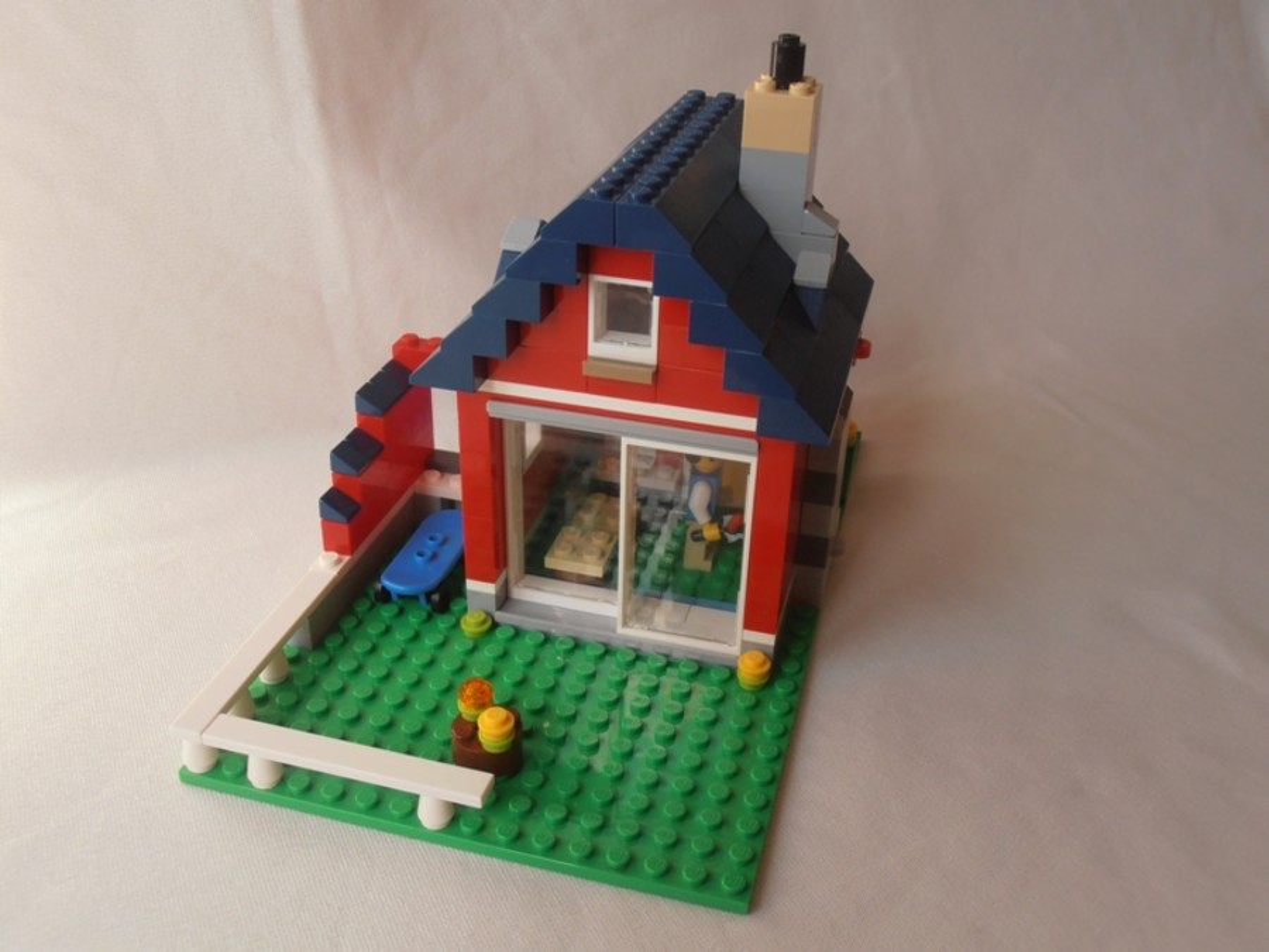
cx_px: 634
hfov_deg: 50.1
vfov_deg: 38.7
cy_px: 476
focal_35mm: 37
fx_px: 1356
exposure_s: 1/160
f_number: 3.9
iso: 80
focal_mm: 6.61
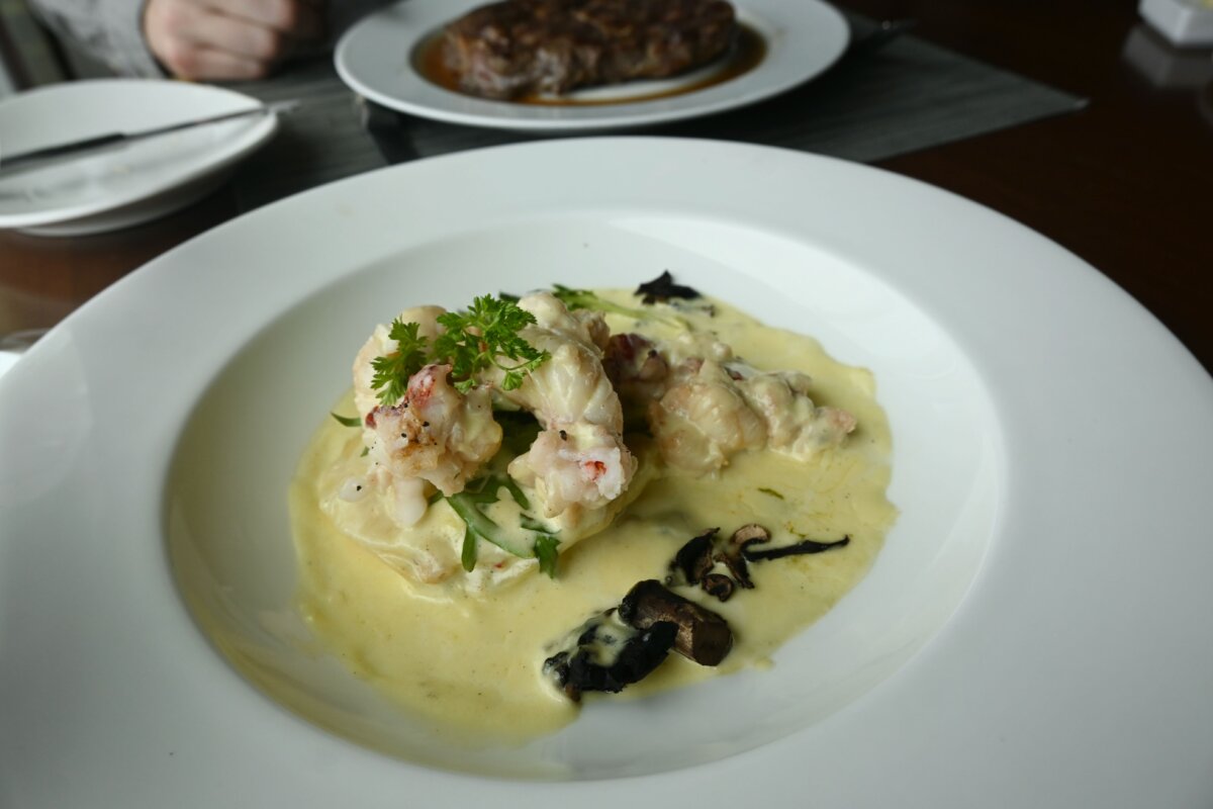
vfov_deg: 53.1
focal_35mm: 24
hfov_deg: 73.7
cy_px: 404
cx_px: 606
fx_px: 809
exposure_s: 1/250
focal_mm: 16
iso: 180
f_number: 5.6
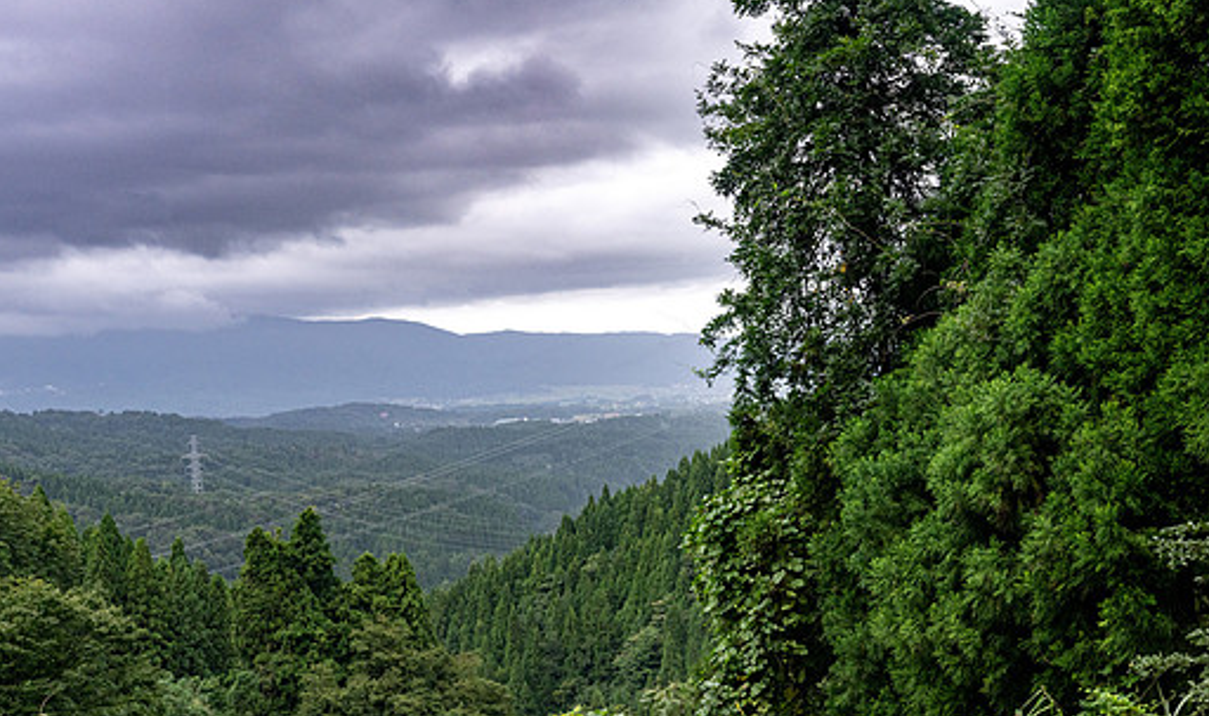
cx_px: 529
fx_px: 1558
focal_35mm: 48
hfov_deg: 42.3
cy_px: 339
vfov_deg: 25.9
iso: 1100
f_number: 8
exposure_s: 1/400
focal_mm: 41
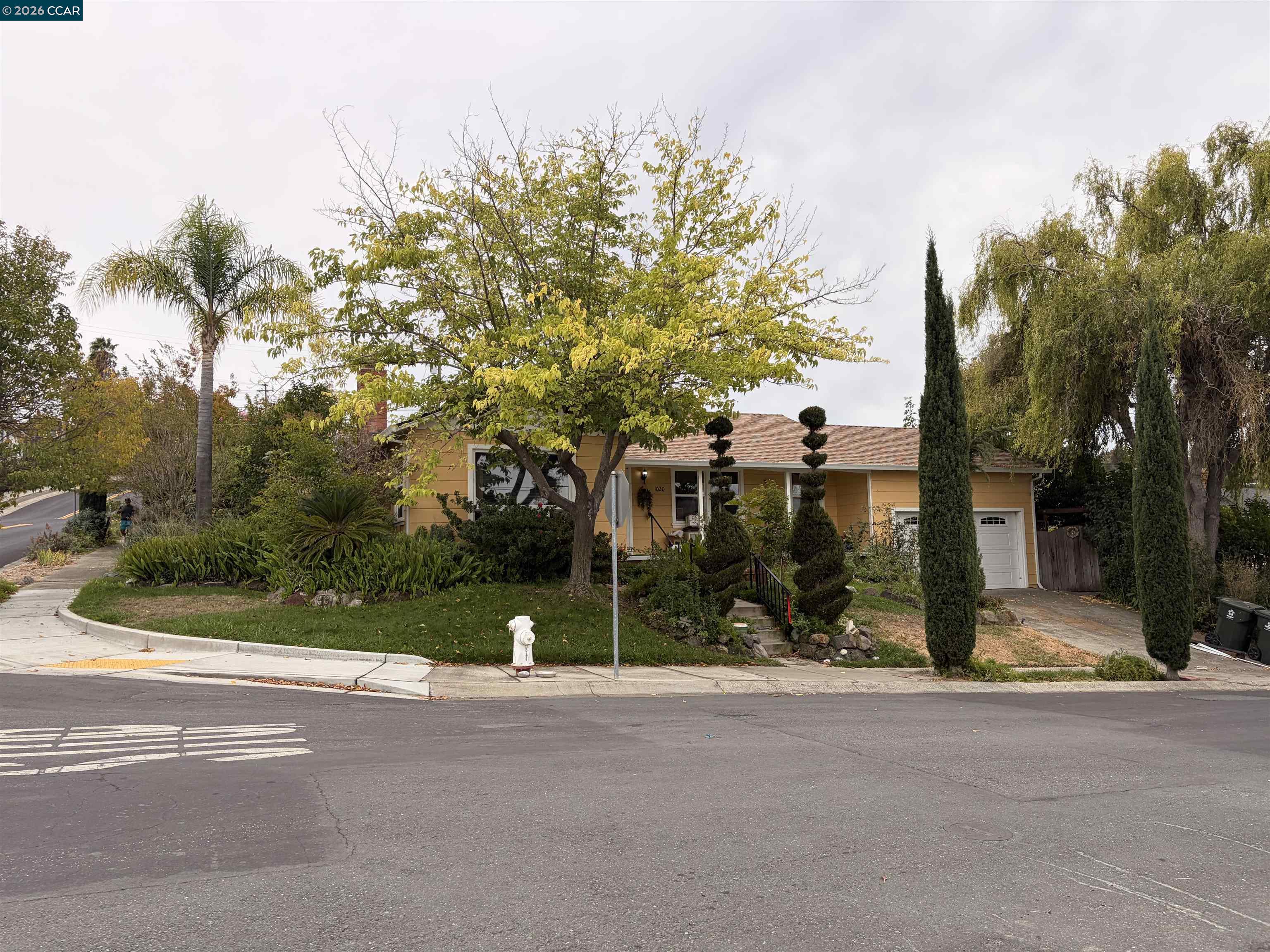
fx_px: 954
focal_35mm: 26
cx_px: 635
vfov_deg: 53.1
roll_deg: +1.9
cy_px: 476
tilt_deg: +6.7
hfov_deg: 67.3
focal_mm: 5.96
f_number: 1.6
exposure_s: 1/1393
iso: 50
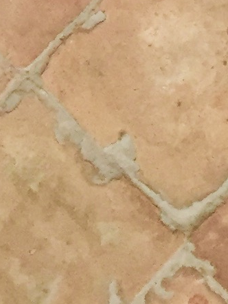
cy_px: -492
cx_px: 288
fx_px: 1878
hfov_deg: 6.9
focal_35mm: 214
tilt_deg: -79.1
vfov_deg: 8.3
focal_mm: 4.15
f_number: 2.2
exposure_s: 1/33
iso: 160
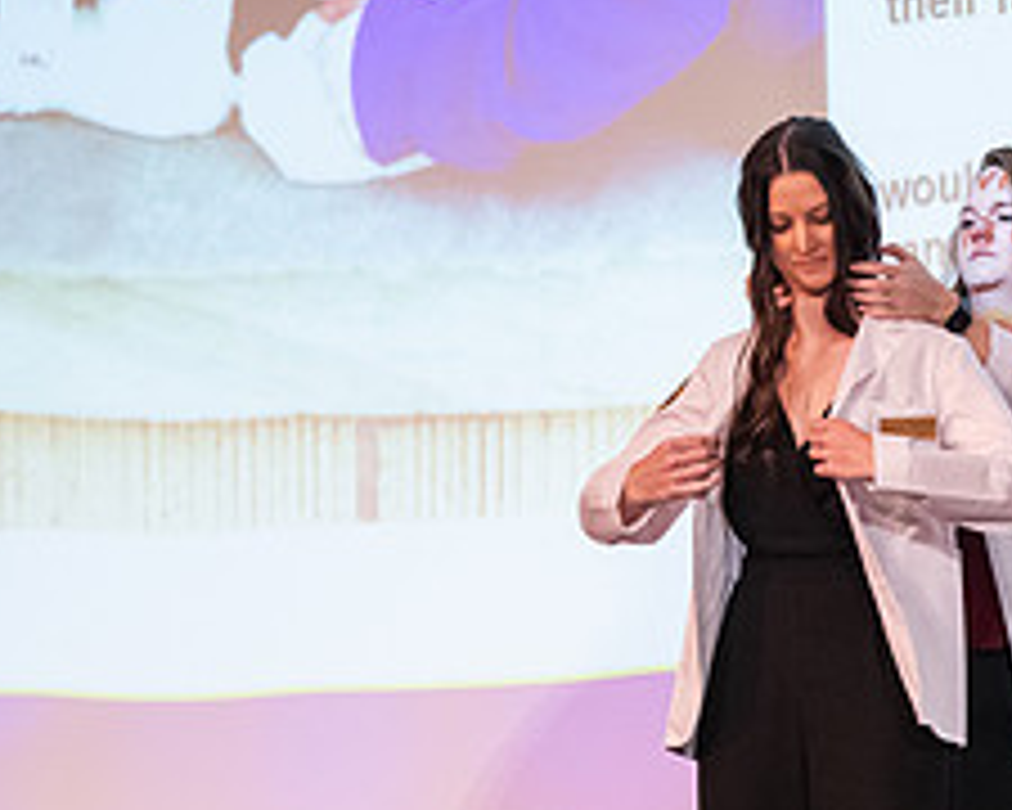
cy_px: 632
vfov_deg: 6.9
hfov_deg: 8.6
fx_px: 6679
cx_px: 1052
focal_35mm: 223
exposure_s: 1/200
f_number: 3.2
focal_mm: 92
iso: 4000
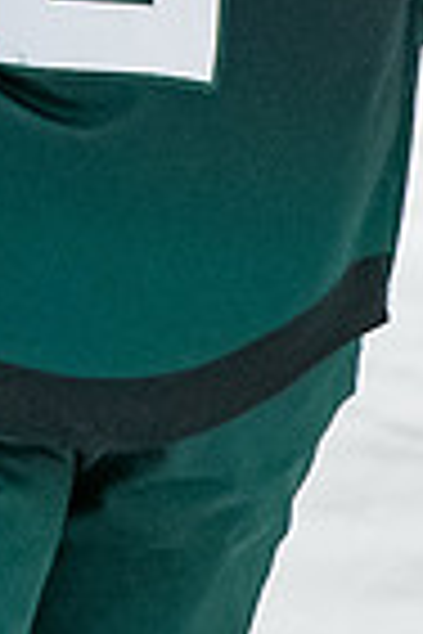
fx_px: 27881
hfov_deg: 0.9
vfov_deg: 1.3
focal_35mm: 1582
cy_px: -353
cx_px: 5
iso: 2500
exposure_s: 1/800
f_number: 3.5
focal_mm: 180
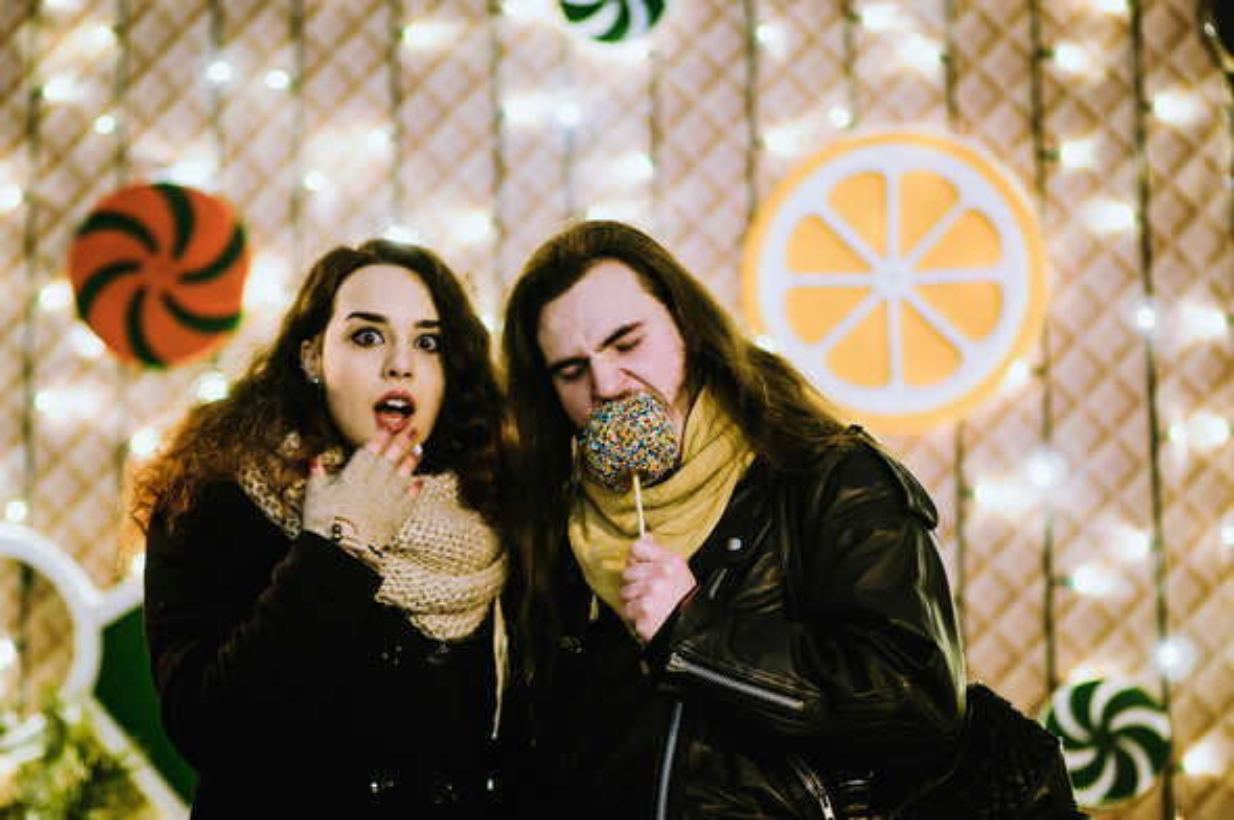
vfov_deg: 10.7
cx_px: 617
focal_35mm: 128
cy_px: 410
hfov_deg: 16.1
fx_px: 4366
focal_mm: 85
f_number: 1.8
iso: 200
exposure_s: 1/5
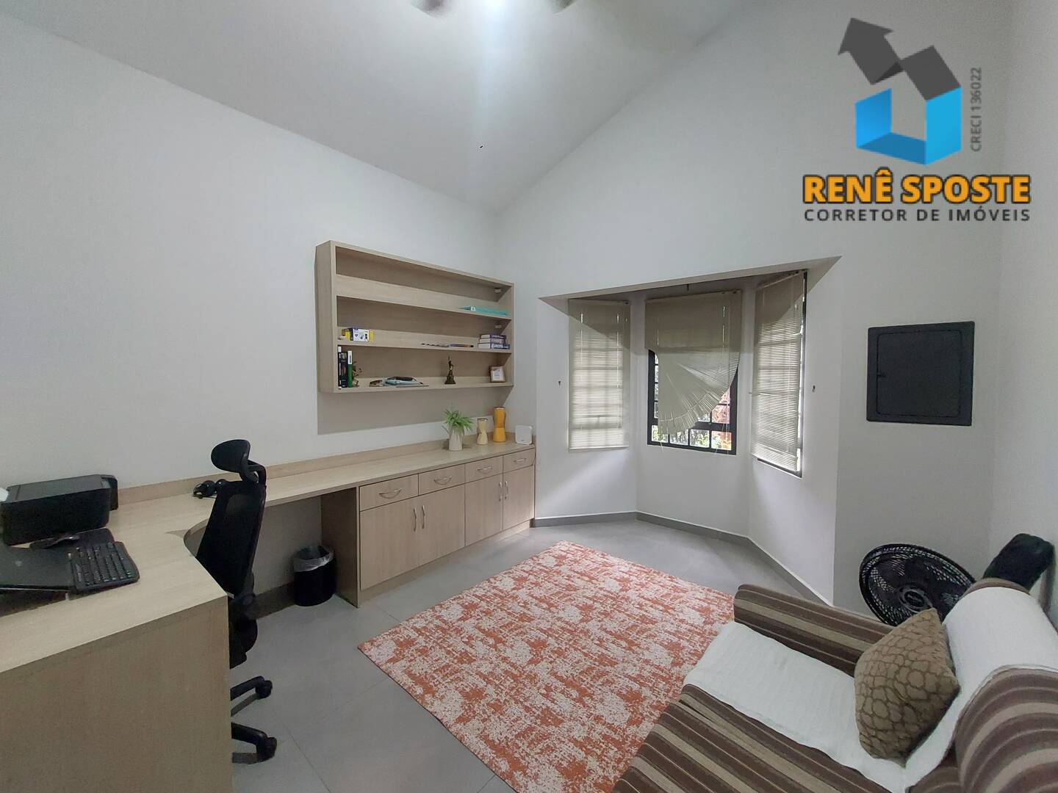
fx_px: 397
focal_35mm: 13
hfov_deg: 106.2
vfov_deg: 89.9
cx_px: 529
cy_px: 396
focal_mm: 1.74
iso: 400
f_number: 2.2
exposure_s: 1/60
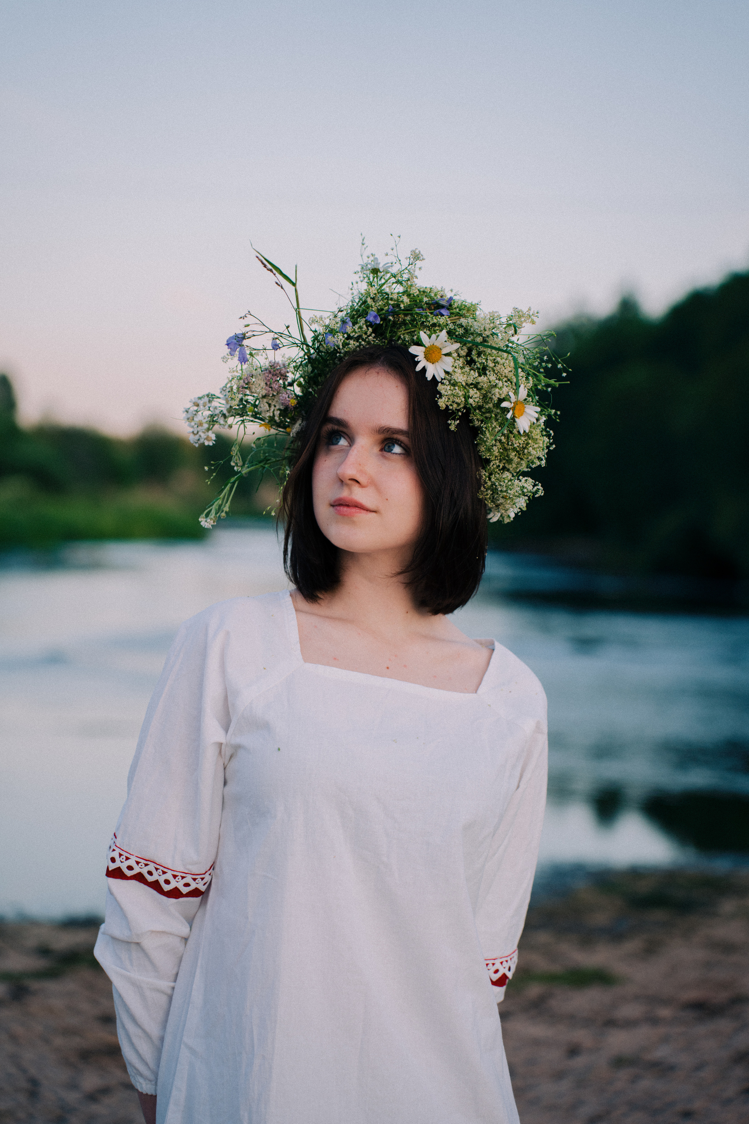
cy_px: 562
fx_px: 2340
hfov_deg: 18.2
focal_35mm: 75
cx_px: 374
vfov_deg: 27.0
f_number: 2.8
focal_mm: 75
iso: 100
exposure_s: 1/250
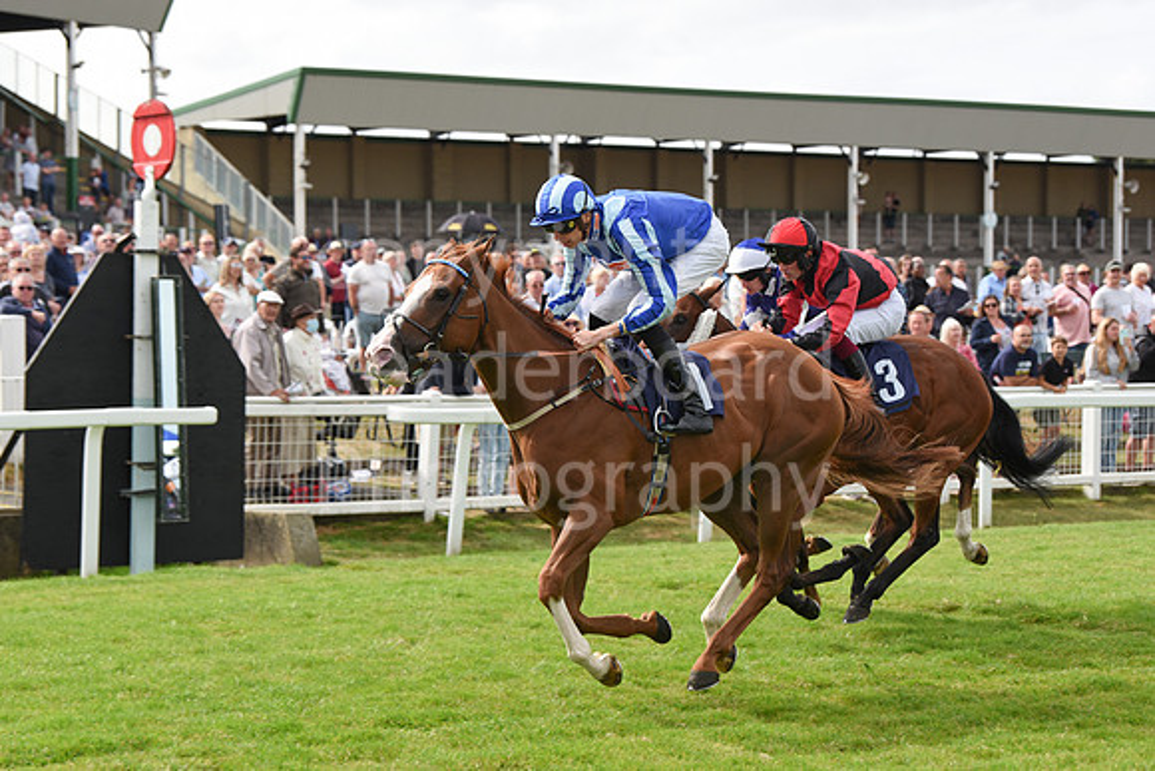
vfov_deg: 13.4
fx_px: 3273
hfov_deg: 20.0
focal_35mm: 102
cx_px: 578
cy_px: 386
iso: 400
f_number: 5.6
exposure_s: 1/1600
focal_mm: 102
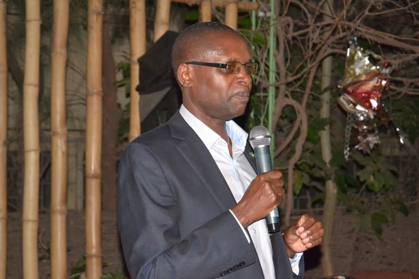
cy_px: 140
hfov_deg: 21.9
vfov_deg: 14.7
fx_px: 1082
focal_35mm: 93
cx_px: 210
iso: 3200
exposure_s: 1/200
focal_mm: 62
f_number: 7.1
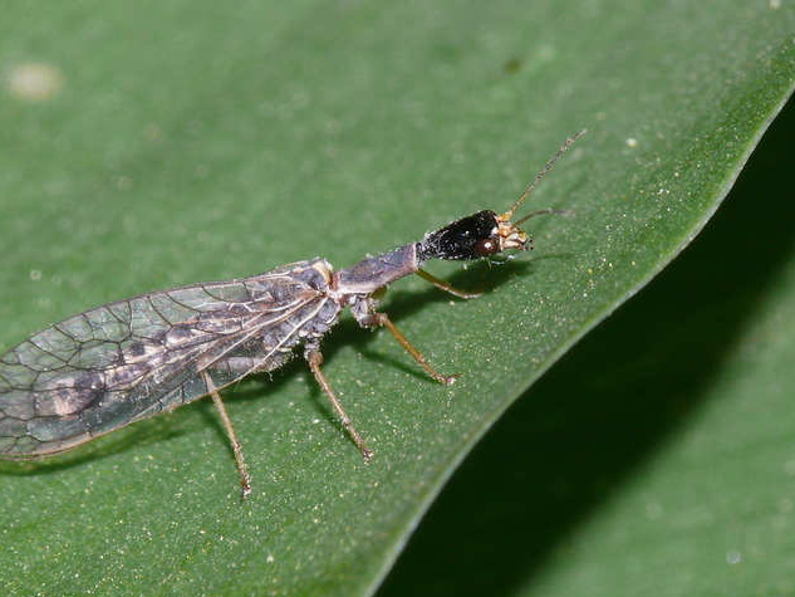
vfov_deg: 2.6
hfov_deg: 3.5
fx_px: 13001
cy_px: 372
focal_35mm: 566
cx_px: 327
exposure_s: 1/200
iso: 200
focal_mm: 88.8
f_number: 11
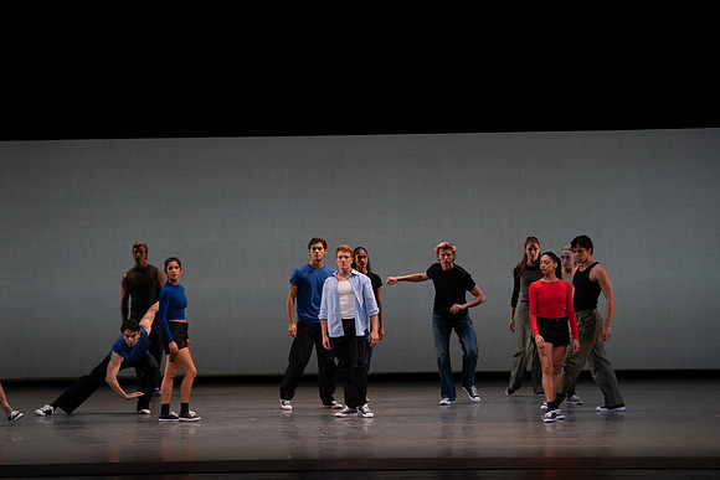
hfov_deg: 15.2
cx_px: 360
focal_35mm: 135
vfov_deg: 10.2
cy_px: 240
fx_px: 2701
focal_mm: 135
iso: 4000
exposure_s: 1/640
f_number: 7.1
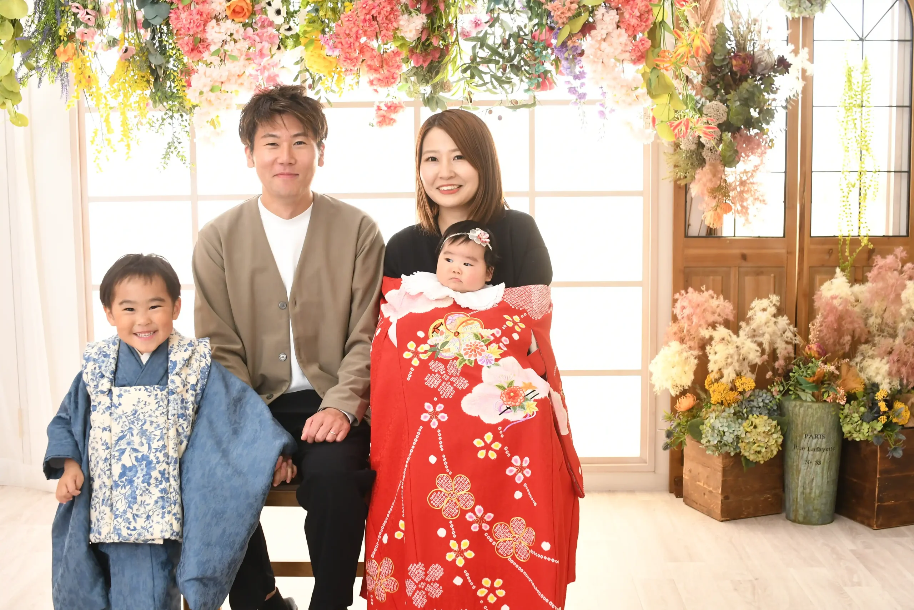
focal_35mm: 45
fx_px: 1142
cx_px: 457
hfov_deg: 43.6
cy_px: 305
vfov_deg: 29.9
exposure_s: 1/160
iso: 1250
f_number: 5.6
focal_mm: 30
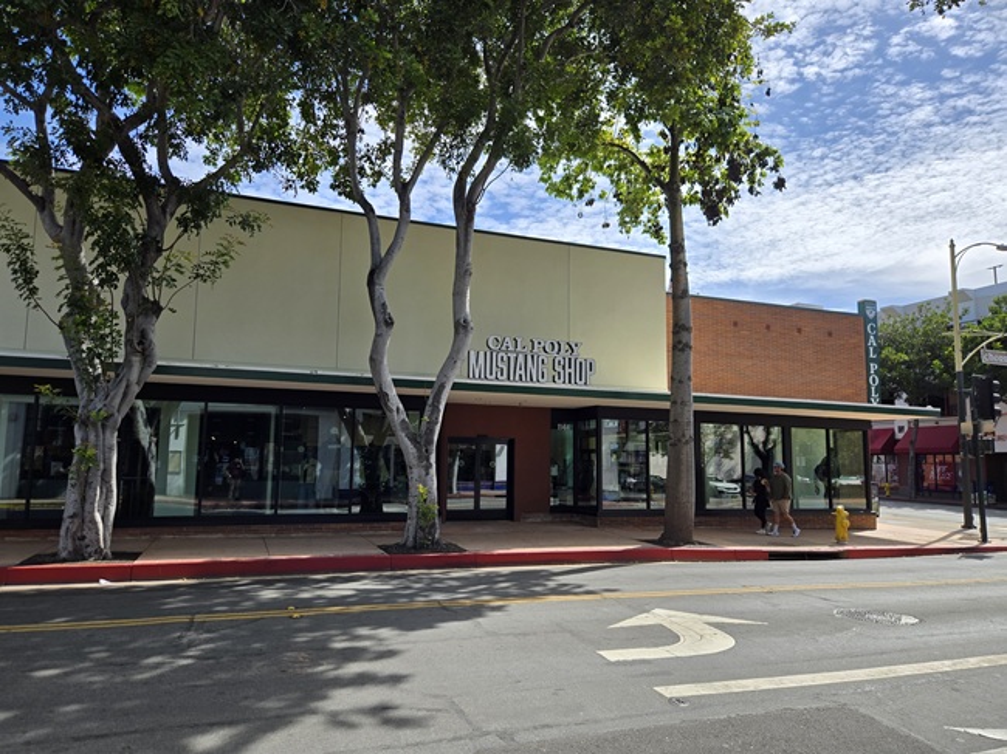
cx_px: 504
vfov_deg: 58.8
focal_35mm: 23
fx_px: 669
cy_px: 377
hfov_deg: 73.9
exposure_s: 1/2016
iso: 25
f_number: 1.8
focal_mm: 5.4
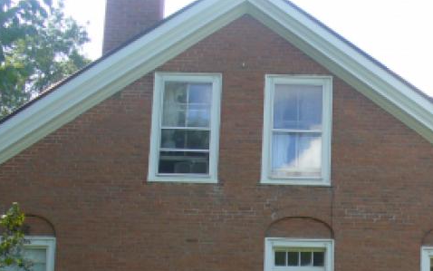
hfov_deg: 24.0
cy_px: 274
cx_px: 387
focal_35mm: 84
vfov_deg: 15.3
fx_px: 991
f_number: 2.8
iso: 80
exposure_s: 1/320
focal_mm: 6.1
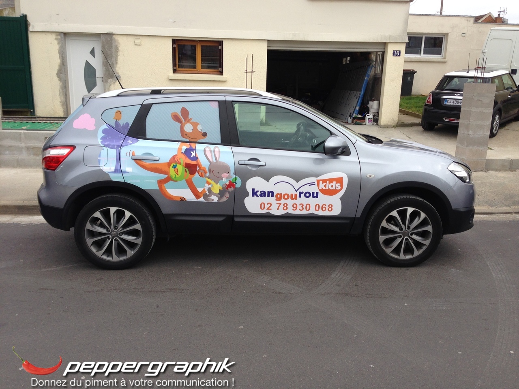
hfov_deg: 55.4
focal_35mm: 33
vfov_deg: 42.9
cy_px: 194
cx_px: 260
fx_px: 495
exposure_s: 1/433
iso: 50
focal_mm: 4.12
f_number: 2.4
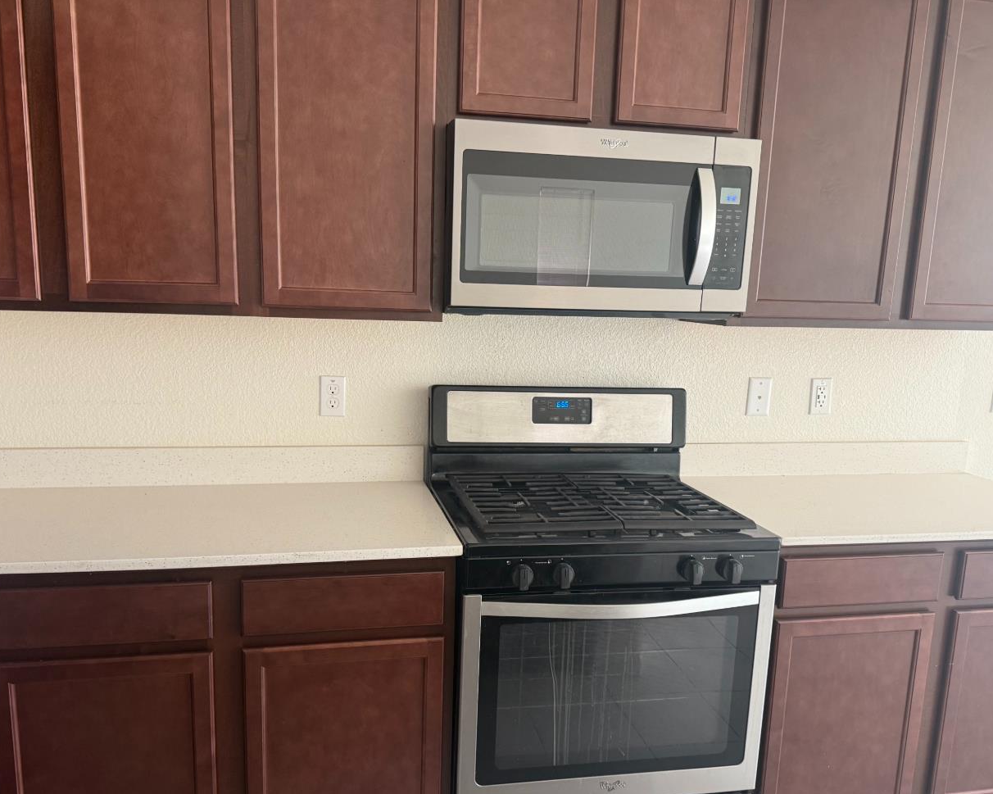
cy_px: 458
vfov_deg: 49.8
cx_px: 484
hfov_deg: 60.5
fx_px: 852
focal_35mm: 29
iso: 200
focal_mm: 6.76
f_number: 1.78
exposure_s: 1/86
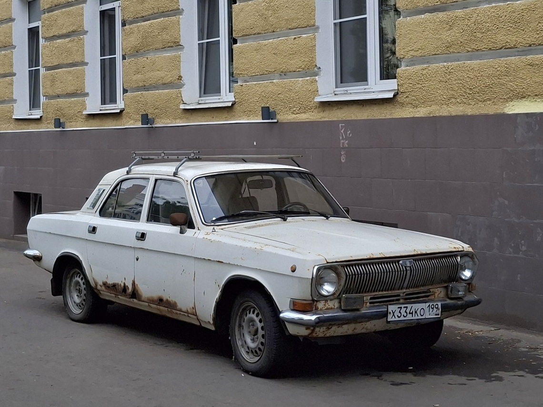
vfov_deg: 54.9
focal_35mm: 25
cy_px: 204
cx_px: 272
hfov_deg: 69.4
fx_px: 392
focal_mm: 4.69
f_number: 1.8
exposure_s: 1/909
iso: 32
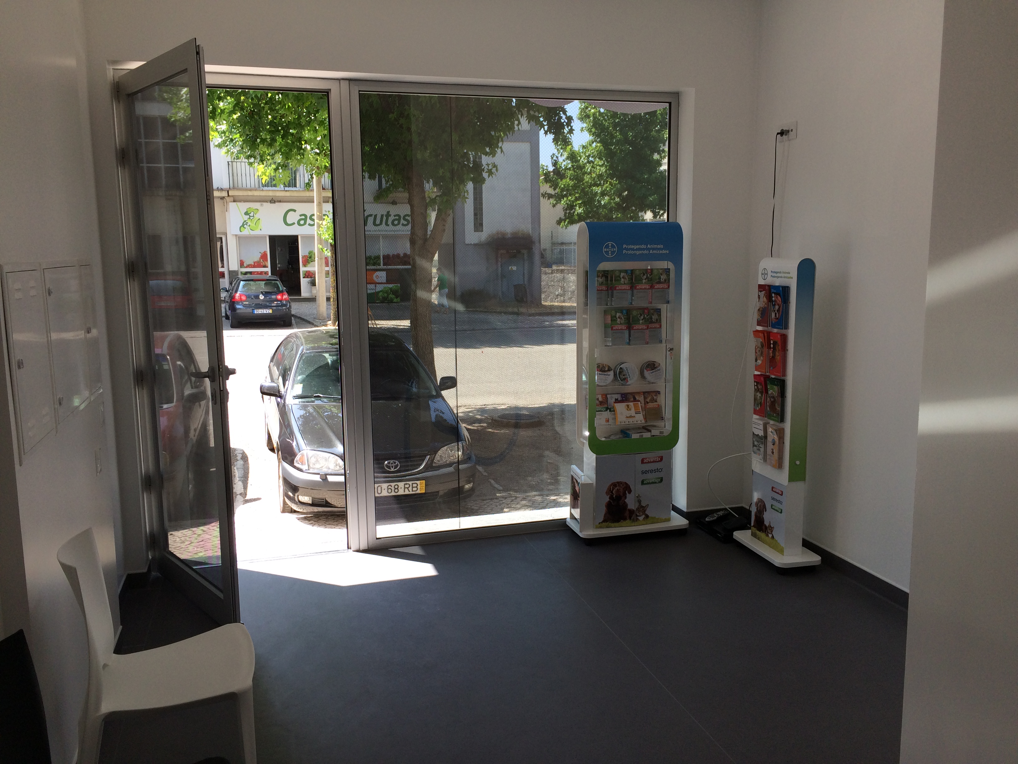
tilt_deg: -9.0
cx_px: 509
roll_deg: -0.4
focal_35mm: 29
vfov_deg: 48.2
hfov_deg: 61.7
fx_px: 853
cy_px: 382
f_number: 2.2
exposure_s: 1/247
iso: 32
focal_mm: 4.15
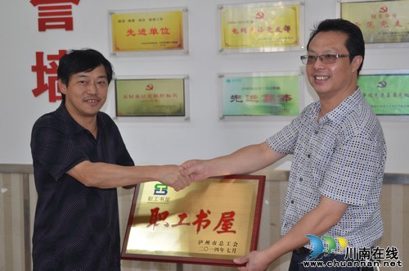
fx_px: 748
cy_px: 136
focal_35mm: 66
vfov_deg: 20.5
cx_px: 204
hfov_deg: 30.6
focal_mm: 44
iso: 400
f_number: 4.2
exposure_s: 1/60
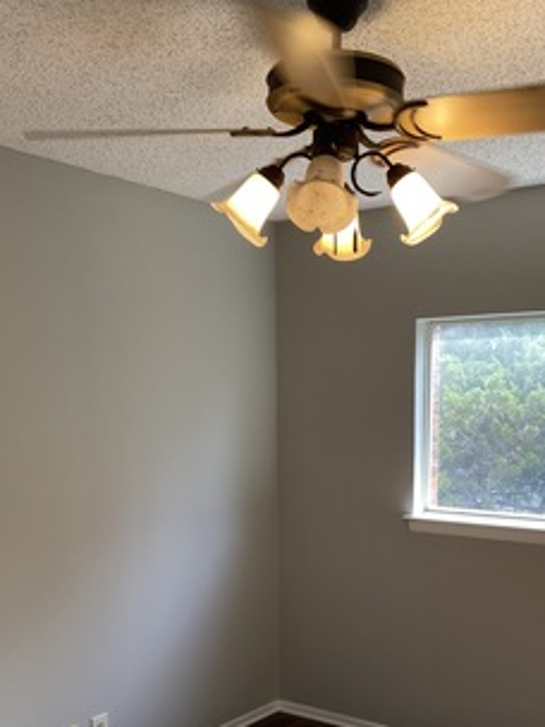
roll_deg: -0.6
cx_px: 339
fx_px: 861
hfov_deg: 35.0
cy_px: 493
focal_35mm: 41
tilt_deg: -5.2
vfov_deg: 45.0
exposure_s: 1/120
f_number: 1.8
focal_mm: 4.25
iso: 40
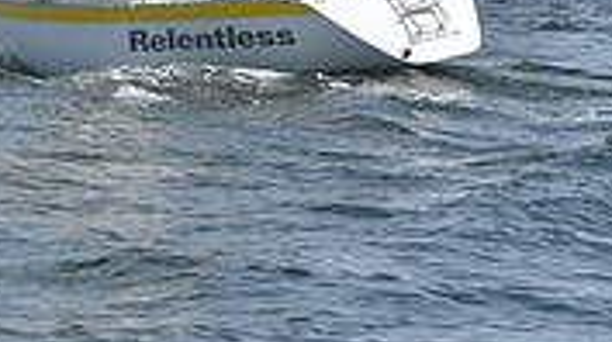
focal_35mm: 241
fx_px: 3906
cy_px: -653
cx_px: 33
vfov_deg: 4.8
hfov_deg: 8.9
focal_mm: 70
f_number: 9
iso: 200
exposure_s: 1/800
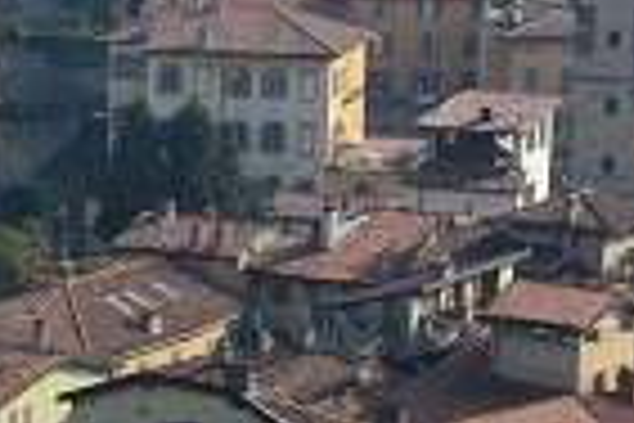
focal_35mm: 153
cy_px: 398
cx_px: -445
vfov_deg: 8.9
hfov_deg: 12.4
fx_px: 2694
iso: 400
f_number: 11
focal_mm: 18
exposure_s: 1/500
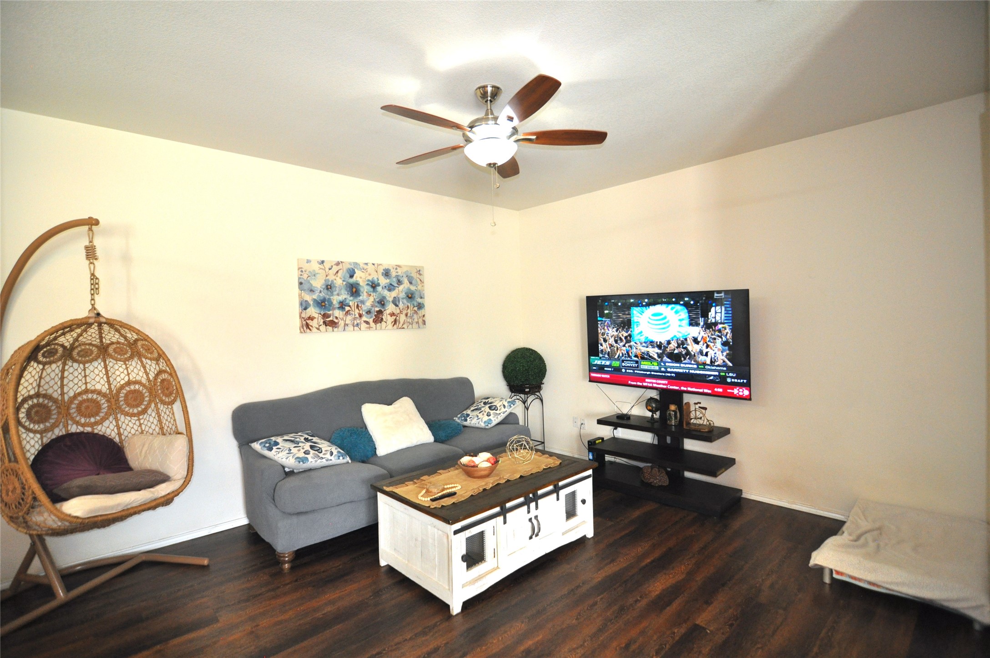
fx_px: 453
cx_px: 495
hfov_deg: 95.1
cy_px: 329
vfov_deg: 71.9
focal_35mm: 16
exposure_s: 1/100
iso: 800
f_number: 2.8
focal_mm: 11
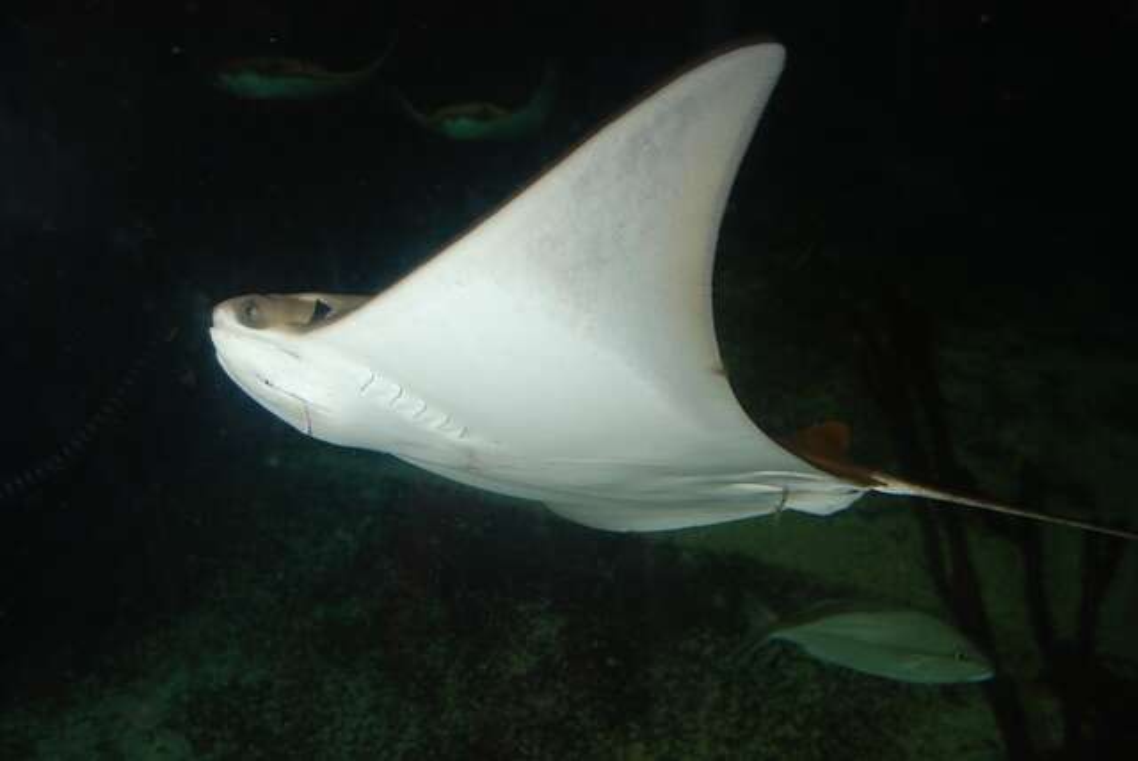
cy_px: 380
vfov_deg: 36.9
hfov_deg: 53.1
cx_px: 569
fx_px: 1139
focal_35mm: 36
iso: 100
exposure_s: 1/60
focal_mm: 24
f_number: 4
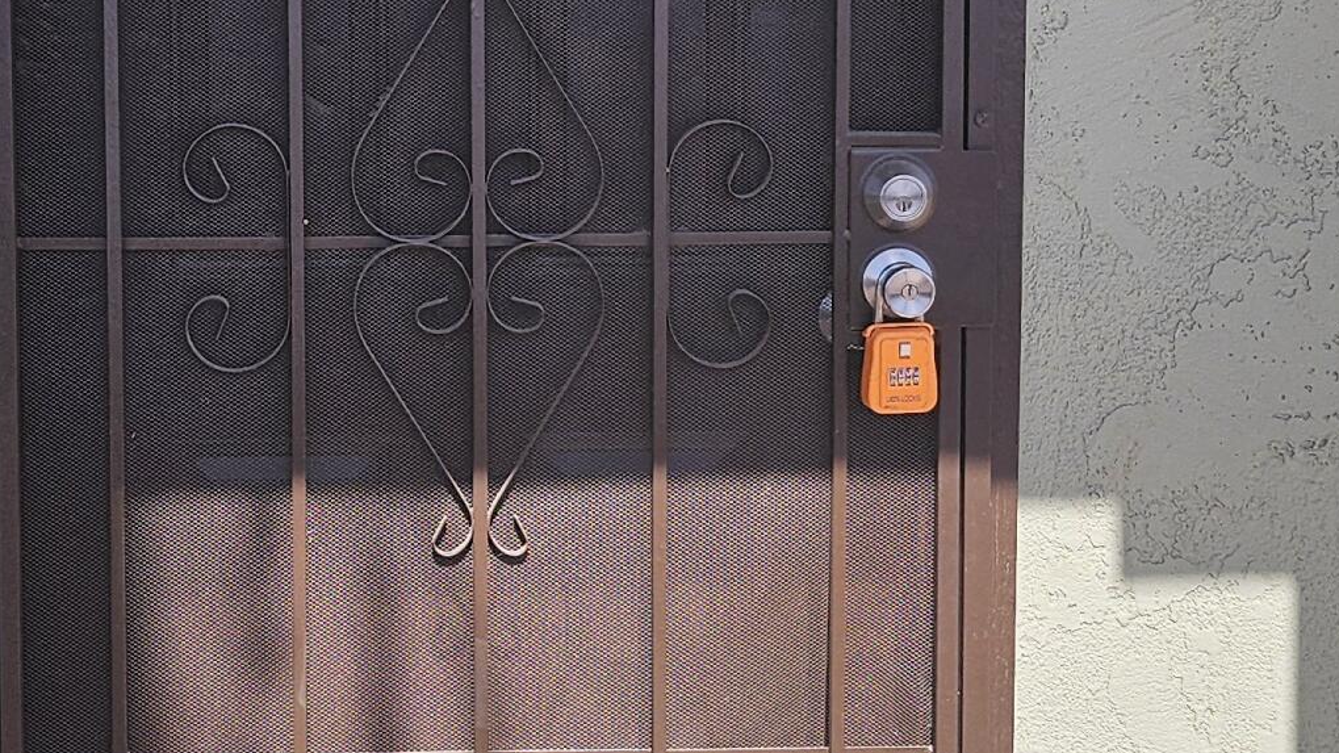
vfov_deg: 15.6
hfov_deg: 27.2
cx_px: 363
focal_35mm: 77
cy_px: 148
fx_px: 2734
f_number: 1.8
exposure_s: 1/2544
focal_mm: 5
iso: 50
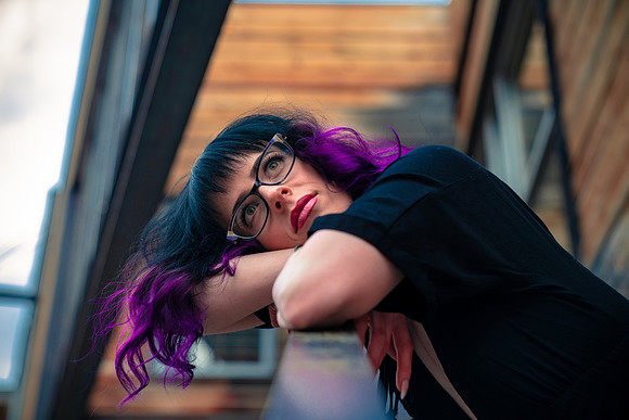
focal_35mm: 60
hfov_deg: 33.4
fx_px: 1049
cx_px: 314
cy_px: 210
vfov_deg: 22.6
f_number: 2.8
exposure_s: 1/50
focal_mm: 60
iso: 200
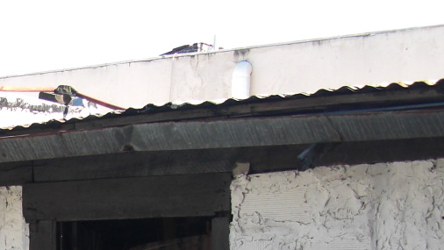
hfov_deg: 16.3
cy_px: 491
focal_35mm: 124
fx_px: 1460
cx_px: -134
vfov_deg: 9.2
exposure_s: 1/250
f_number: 2.8
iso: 50
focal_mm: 6.3
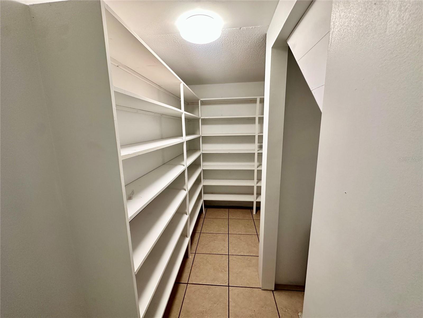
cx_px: 212
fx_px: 171
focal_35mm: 14
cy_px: 159
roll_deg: +1.8
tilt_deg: -10.2
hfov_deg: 102.1
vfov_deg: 85.7
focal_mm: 2.22
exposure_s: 1/60
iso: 200
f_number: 2.2
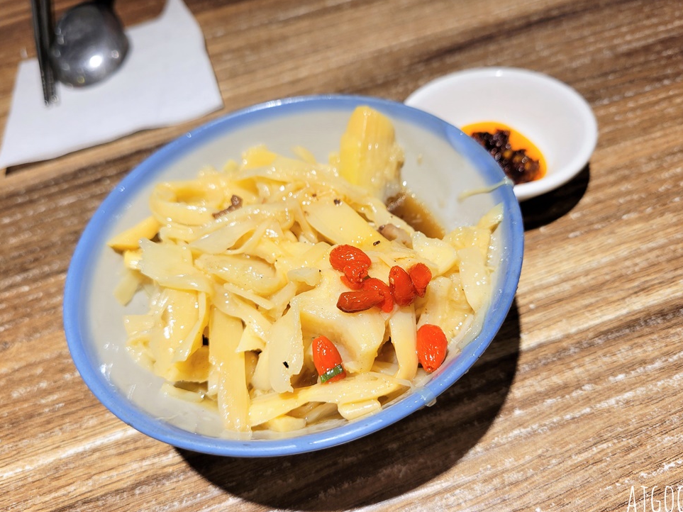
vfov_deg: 51.3
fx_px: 533
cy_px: 258
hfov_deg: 65.3
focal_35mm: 27
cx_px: 353
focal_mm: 5.4
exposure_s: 1/120
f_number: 1.8
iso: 100
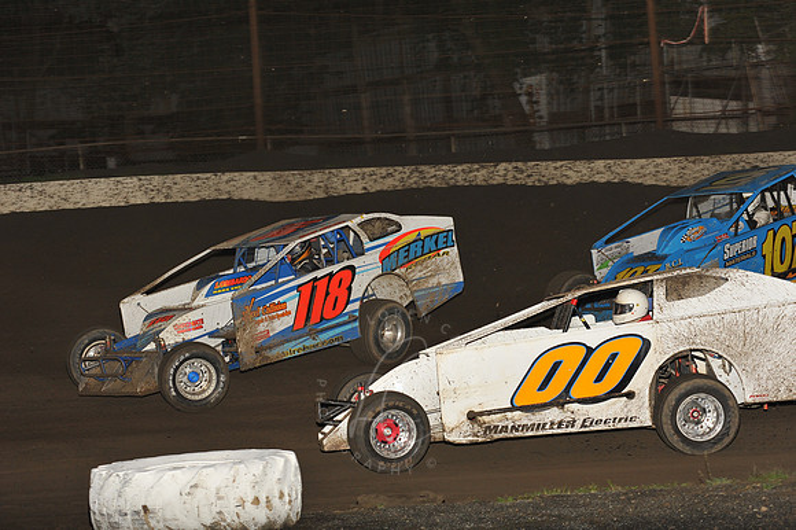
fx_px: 2210
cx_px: 398
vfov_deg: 13.7
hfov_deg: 20.4
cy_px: 265
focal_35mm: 100
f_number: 7.1
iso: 1000
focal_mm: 100
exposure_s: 1/320
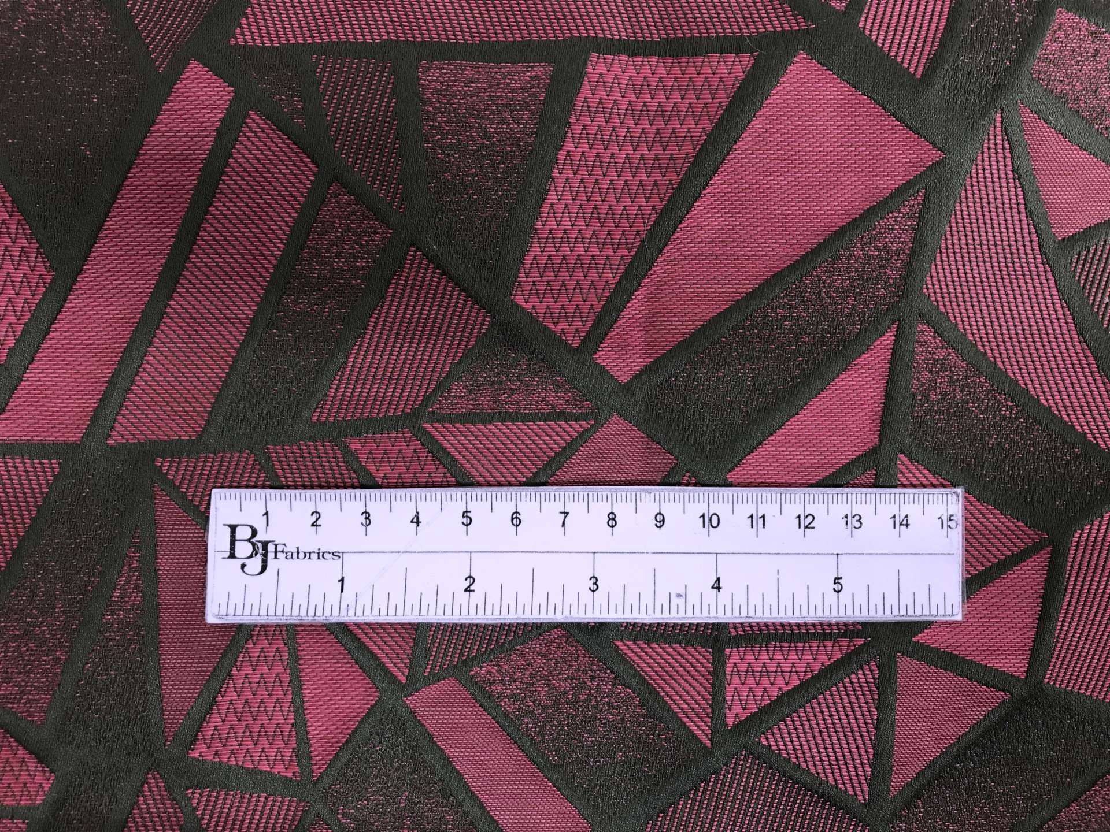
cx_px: 555
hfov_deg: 63.4
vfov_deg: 49.7
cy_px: 416
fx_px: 898
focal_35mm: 28
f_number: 1.8
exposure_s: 1/17
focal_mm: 3.99
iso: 40
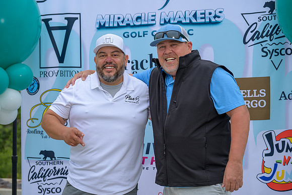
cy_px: 98
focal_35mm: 66
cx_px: 146
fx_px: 535
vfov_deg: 20.6
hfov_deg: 30.5
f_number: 4
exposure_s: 1/200
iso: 125
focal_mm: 66
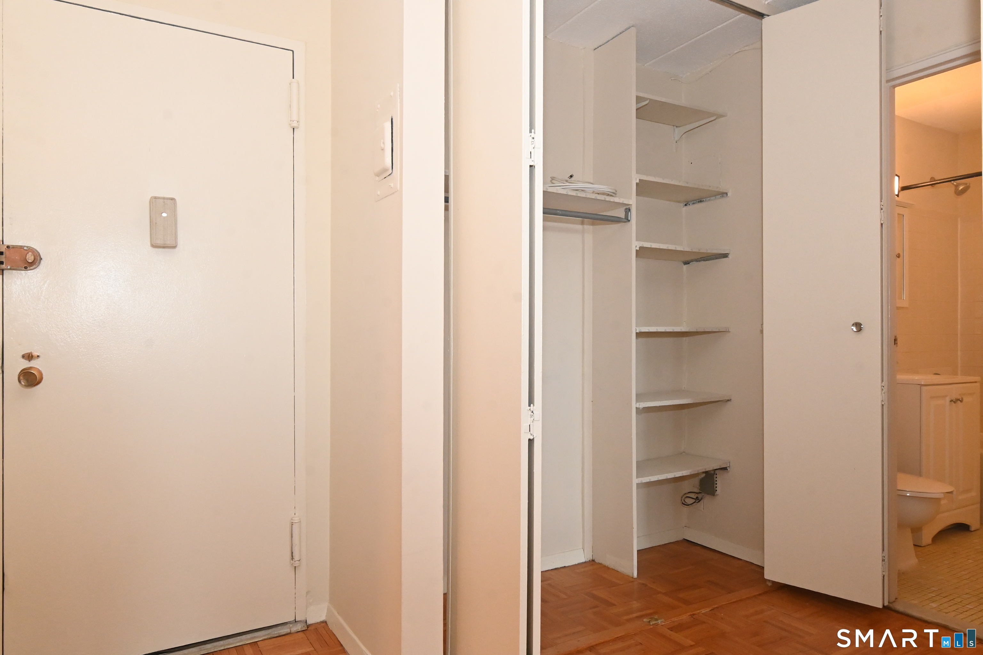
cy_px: 328
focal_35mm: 22
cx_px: 492
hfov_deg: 78.6
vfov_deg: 57.2
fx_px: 601
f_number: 13
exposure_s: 1/60
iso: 2800
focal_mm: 15
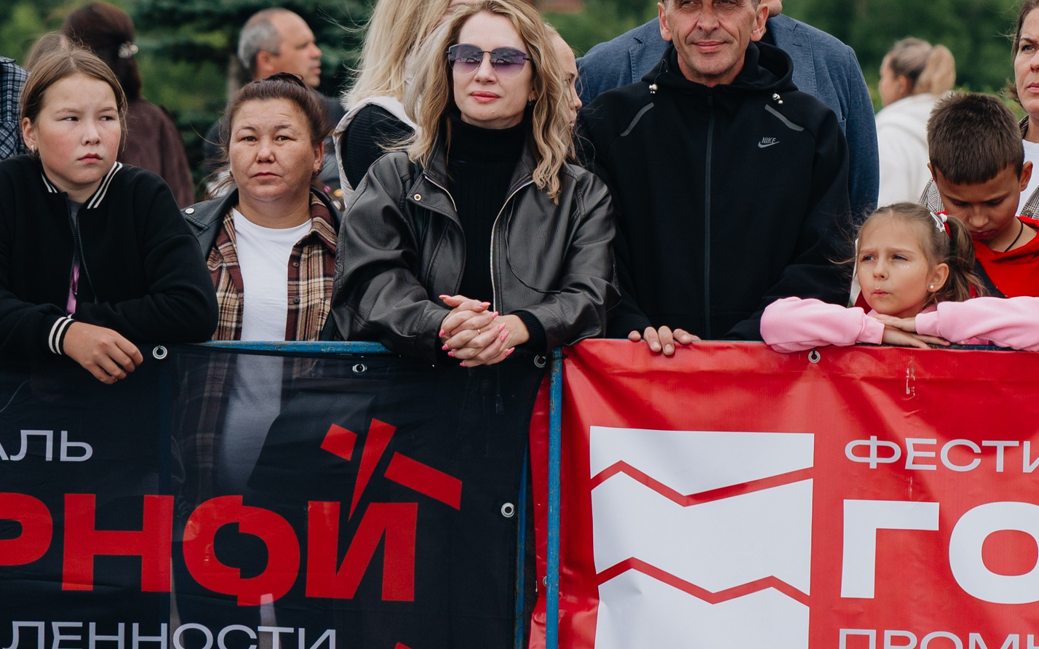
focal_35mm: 329
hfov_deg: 6.4
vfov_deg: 4.0
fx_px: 9315
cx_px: 738
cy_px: 206
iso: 320
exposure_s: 1/500
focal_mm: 120
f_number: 4
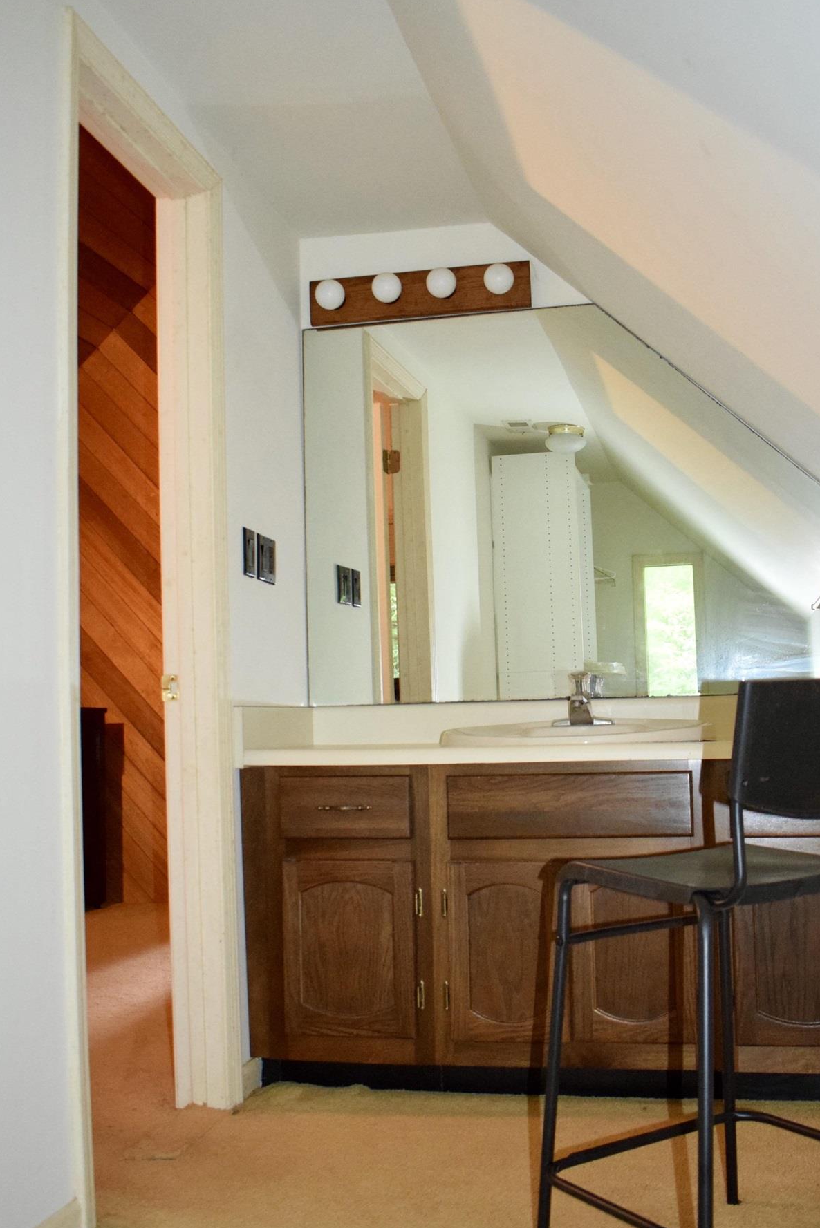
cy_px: 645
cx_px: 473
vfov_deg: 54.4
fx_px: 1195
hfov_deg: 37.8
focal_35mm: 35
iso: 3200
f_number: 3.5
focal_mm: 18
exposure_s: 1/60
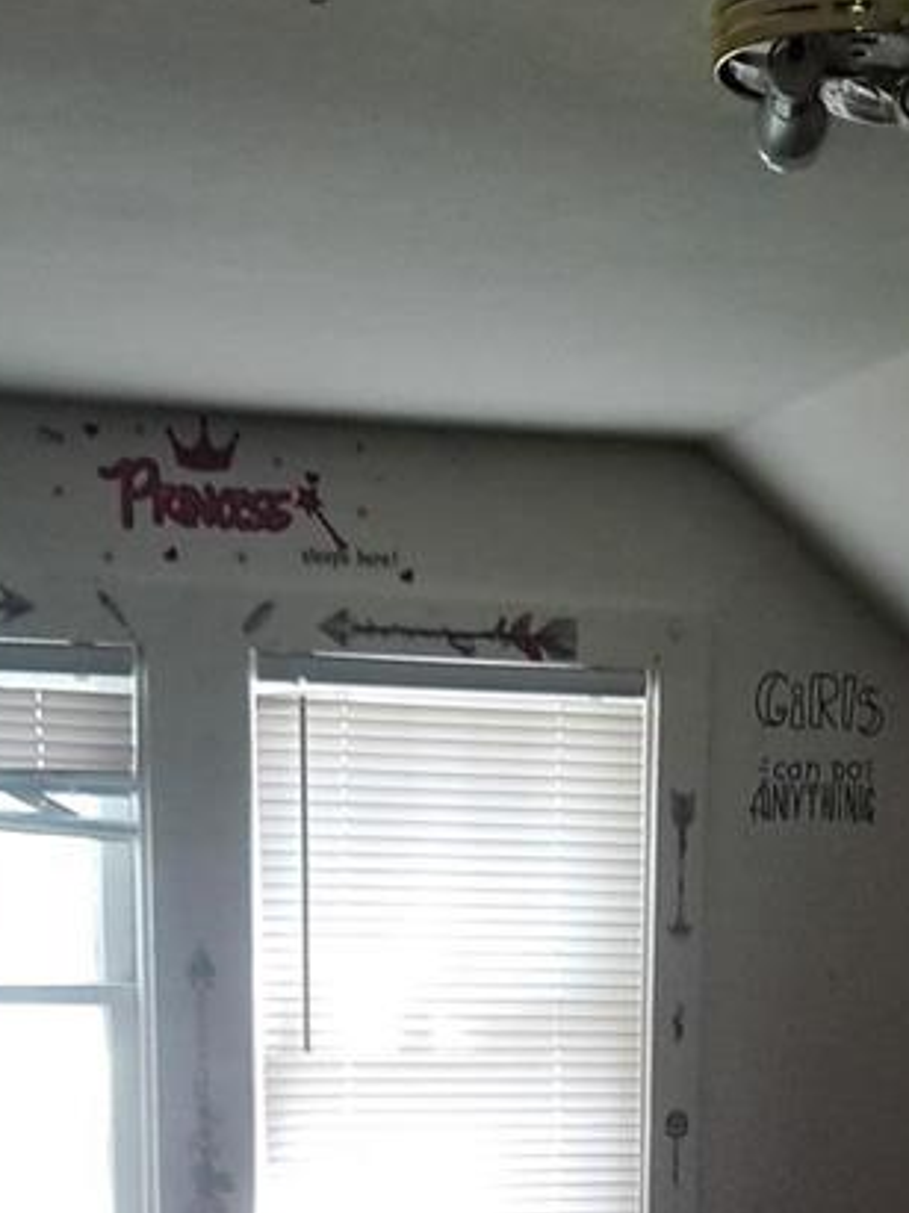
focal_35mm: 73
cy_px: 1473
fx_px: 2557
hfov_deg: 20.1
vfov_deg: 24.1
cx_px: 528
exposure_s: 1/60
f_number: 2
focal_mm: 4.6
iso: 100
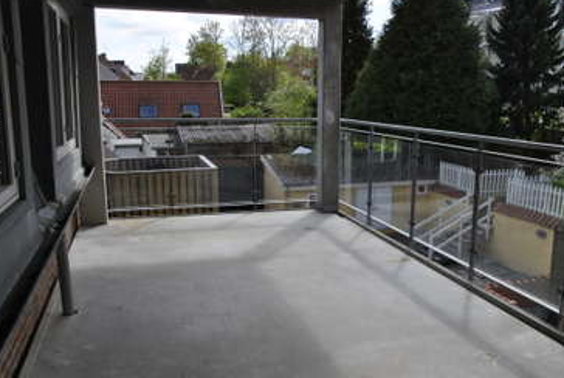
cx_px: 313
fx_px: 486
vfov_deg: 42.4
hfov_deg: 60.1
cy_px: 211
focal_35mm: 31
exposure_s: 1/200
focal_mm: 18
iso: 100
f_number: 7.1
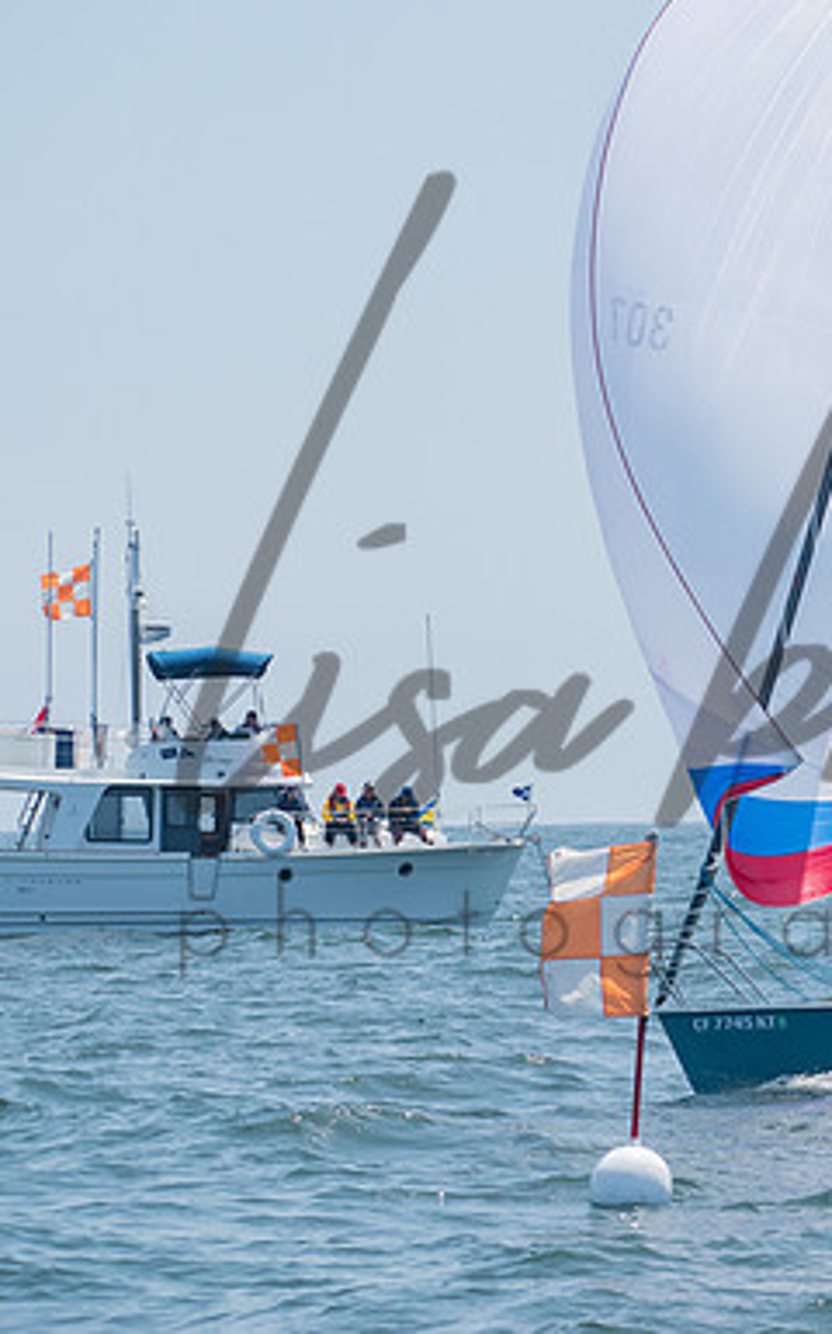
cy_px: 667
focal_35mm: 196
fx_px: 7124
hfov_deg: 6.6
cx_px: 950
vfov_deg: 10.7
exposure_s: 1/1250
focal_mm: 85
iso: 400
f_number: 8
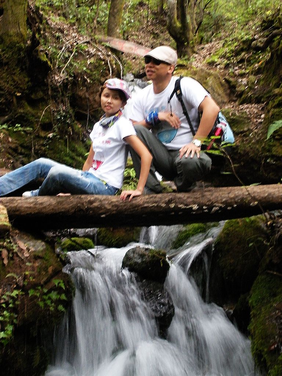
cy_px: 188
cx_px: 141
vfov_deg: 36.8
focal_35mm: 52
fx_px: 565
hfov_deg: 28.0
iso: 400
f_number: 4.4
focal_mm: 9.1
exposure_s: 1/12.3
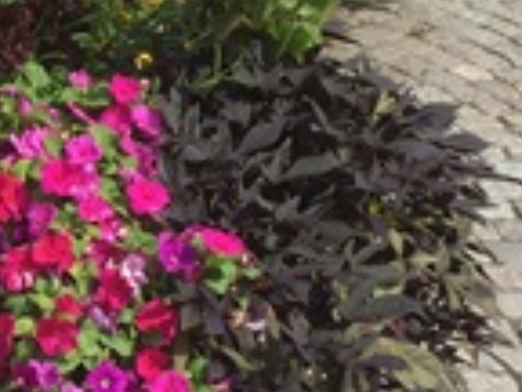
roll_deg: -2.6
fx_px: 1840
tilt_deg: -22.7
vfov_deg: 12.1
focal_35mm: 122
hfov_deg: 15.5
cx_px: -107
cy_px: 207
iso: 25
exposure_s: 1/1479
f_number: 2.2
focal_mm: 4.15
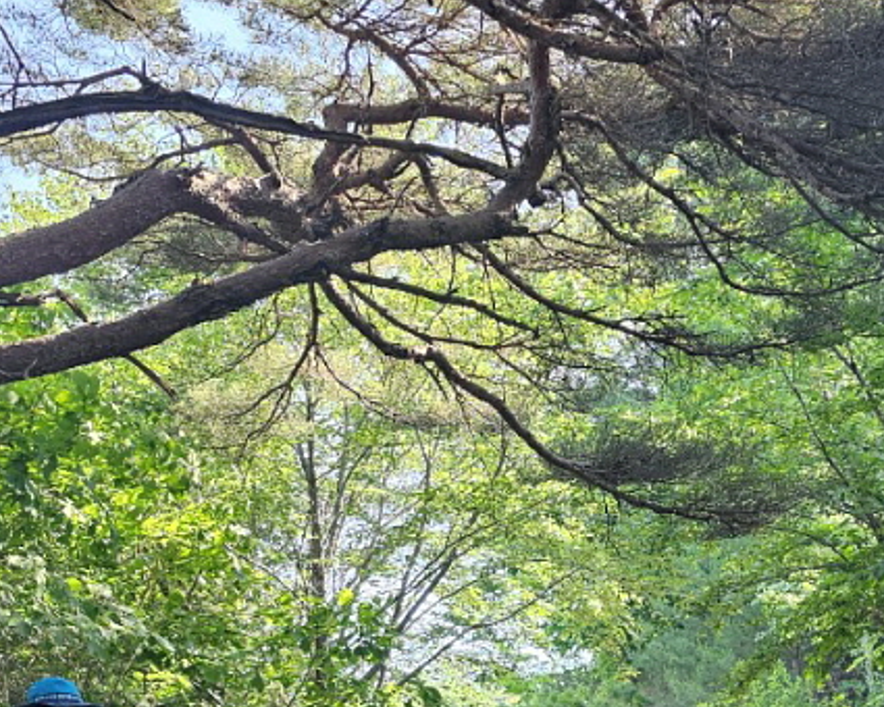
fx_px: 1491
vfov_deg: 24.7
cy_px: 794
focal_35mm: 57
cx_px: 584
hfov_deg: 32.8
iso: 100
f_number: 1.7
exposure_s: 1/182
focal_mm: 6.3
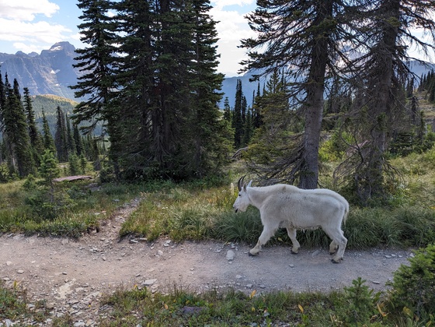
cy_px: 164
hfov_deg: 65.3
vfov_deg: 51.4
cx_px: 218
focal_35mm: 27
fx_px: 339
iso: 42
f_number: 1.73
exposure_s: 1/975
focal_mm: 4.38
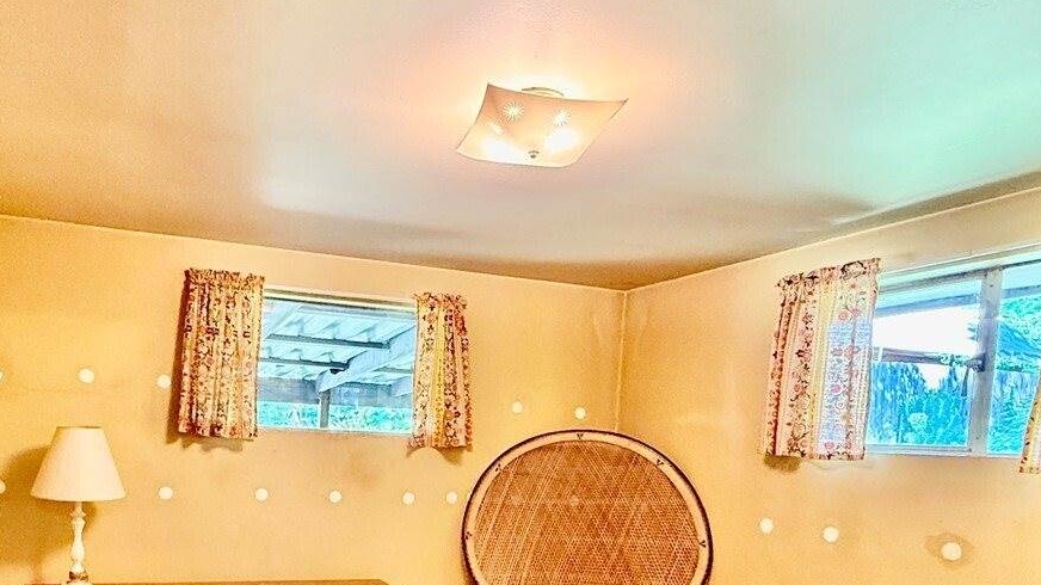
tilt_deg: -3.6
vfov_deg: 39.6
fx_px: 773
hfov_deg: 66.0
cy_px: 479
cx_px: 343
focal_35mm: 28
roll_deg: -2.7
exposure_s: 1/60
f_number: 2.2
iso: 640
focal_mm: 2.22
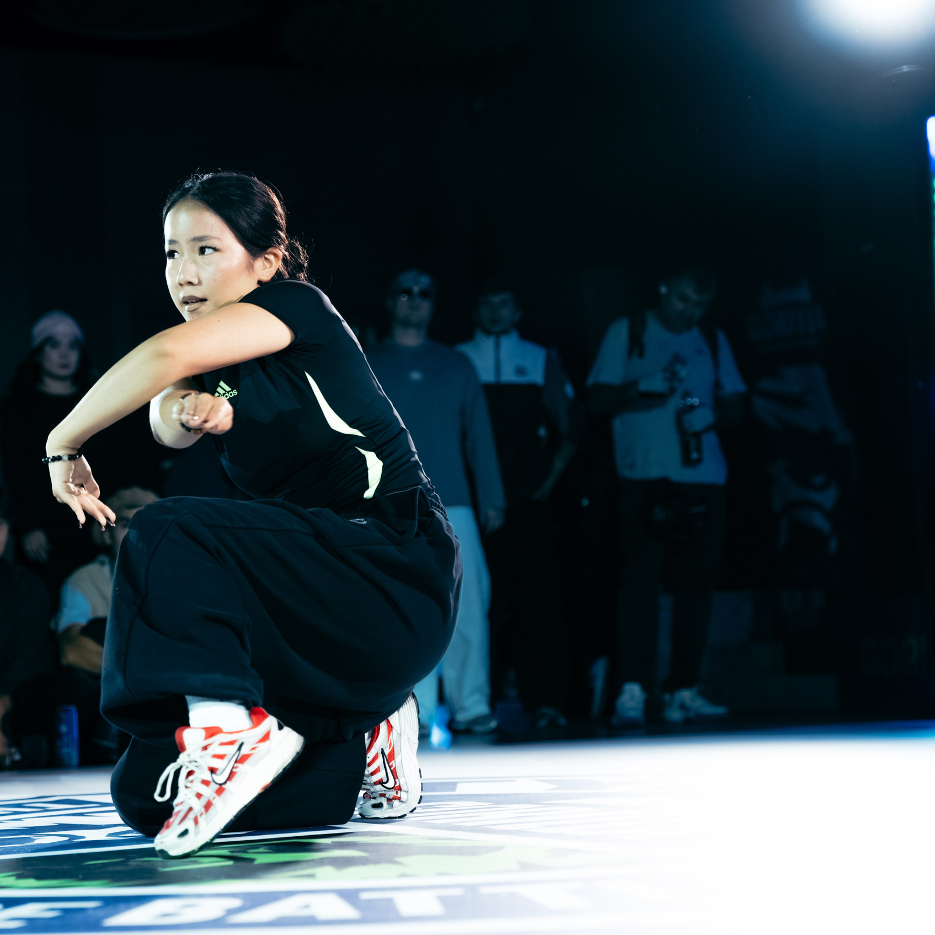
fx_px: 2353
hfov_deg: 22.4
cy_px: 470
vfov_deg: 22.5
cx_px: 299
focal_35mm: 77
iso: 2500
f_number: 2.8
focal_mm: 60
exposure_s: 1/640
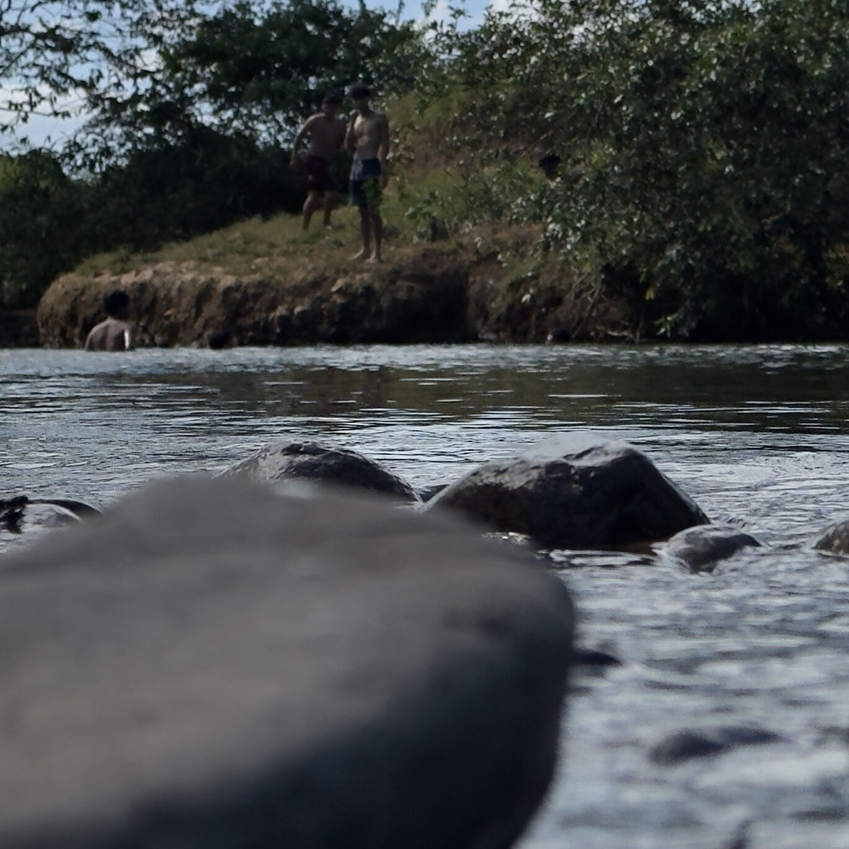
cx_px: 595
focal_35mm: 125
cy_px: 63
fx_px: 3469
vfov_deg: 13.8
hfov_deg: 13.9
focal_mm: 6.76
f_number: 1.78
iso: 64
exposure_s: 1/5848
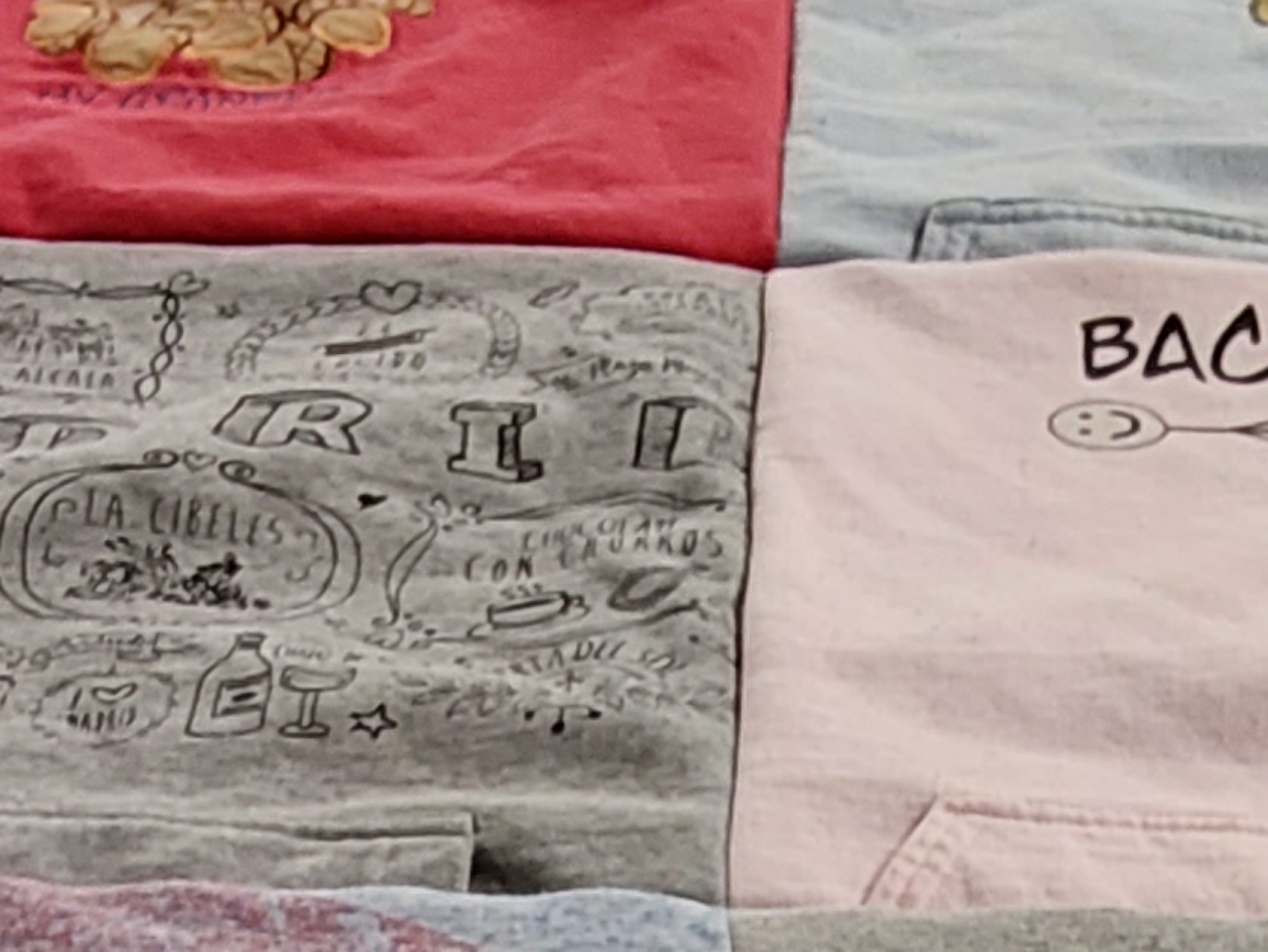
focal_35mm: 109
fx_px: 3994
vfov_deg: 12.3
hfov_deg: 18.0
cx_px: 754
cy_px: 1771
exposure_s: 1/60
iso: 125
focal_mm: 2.91
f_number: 1.9
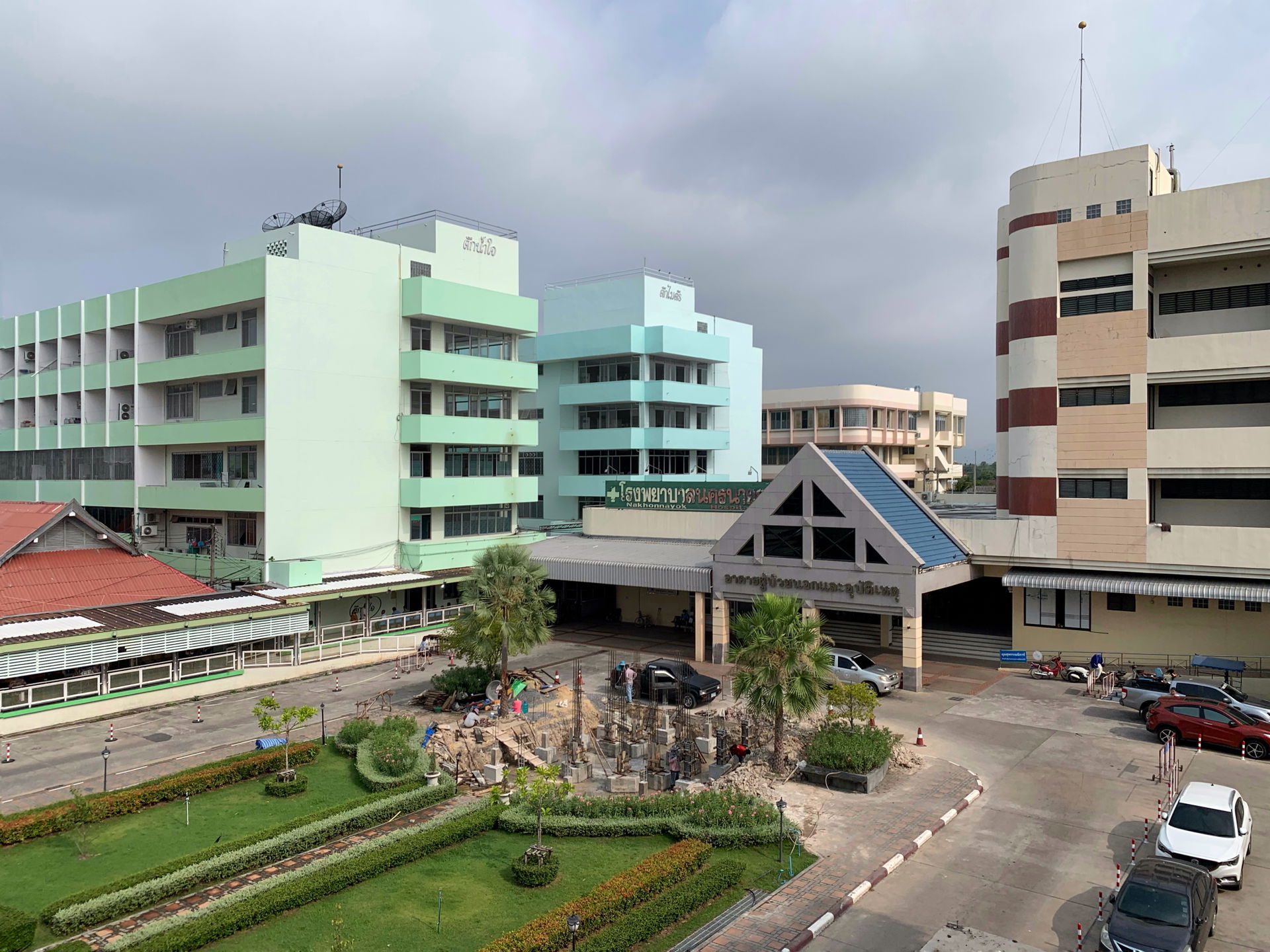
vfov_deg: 53.1
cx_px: 635
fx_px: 954
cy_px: 476
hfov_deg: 67.3
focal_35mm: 26
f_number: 1.8
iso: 25
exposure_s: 1/3521
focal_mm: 4.25
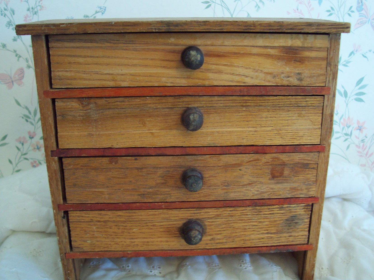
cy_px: 140
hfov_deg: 50.1
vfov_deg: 38.7
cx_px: 187
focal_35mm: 37
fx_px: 400
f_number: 2.8
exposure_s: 1/30
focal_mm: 5.6
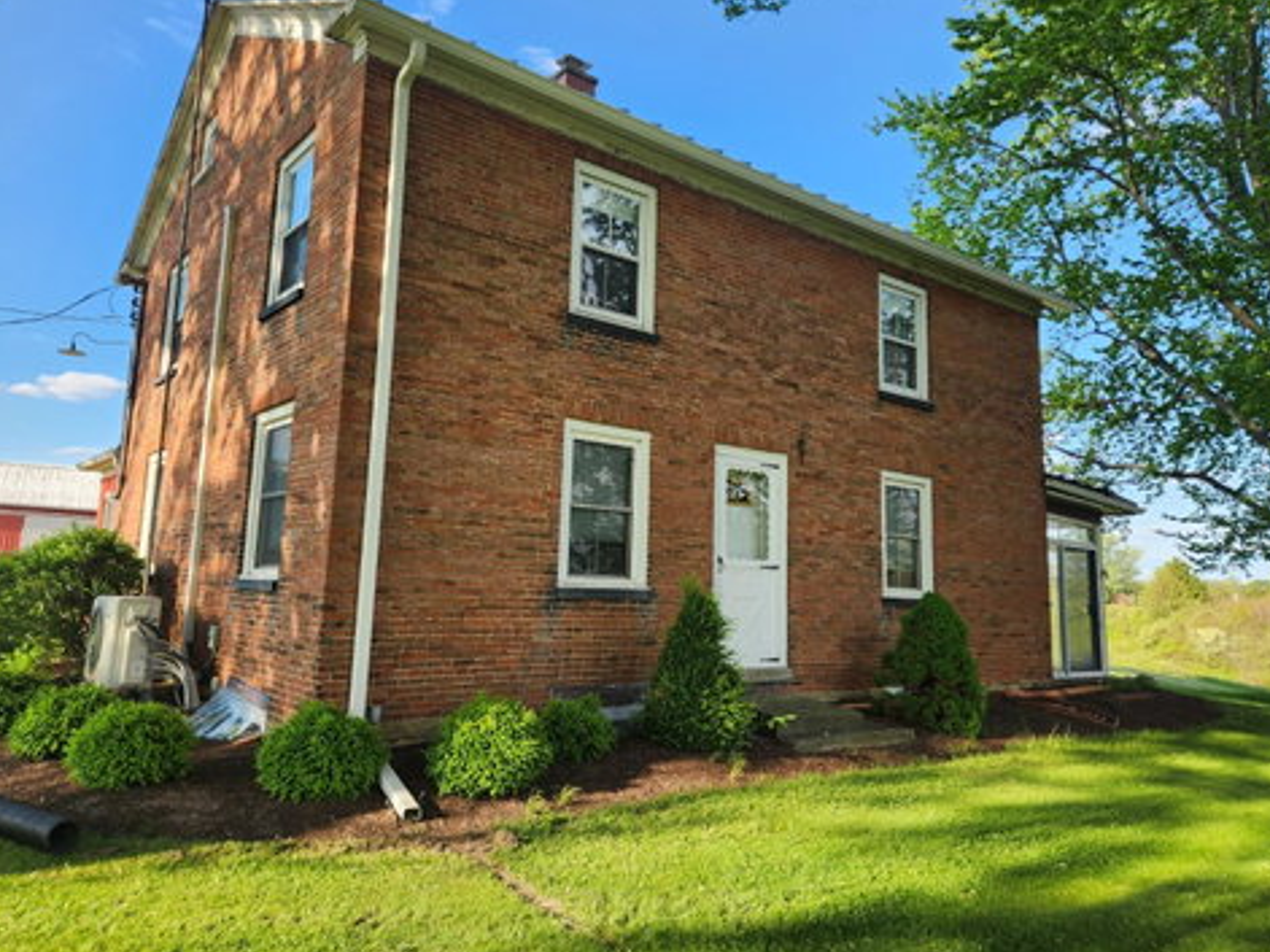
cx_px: 615
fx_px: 917
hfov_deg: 69.4
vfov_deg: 54.8
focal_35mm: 25
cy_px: 442
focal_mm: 5.4
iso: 20
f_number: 1.8
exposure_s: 1/437
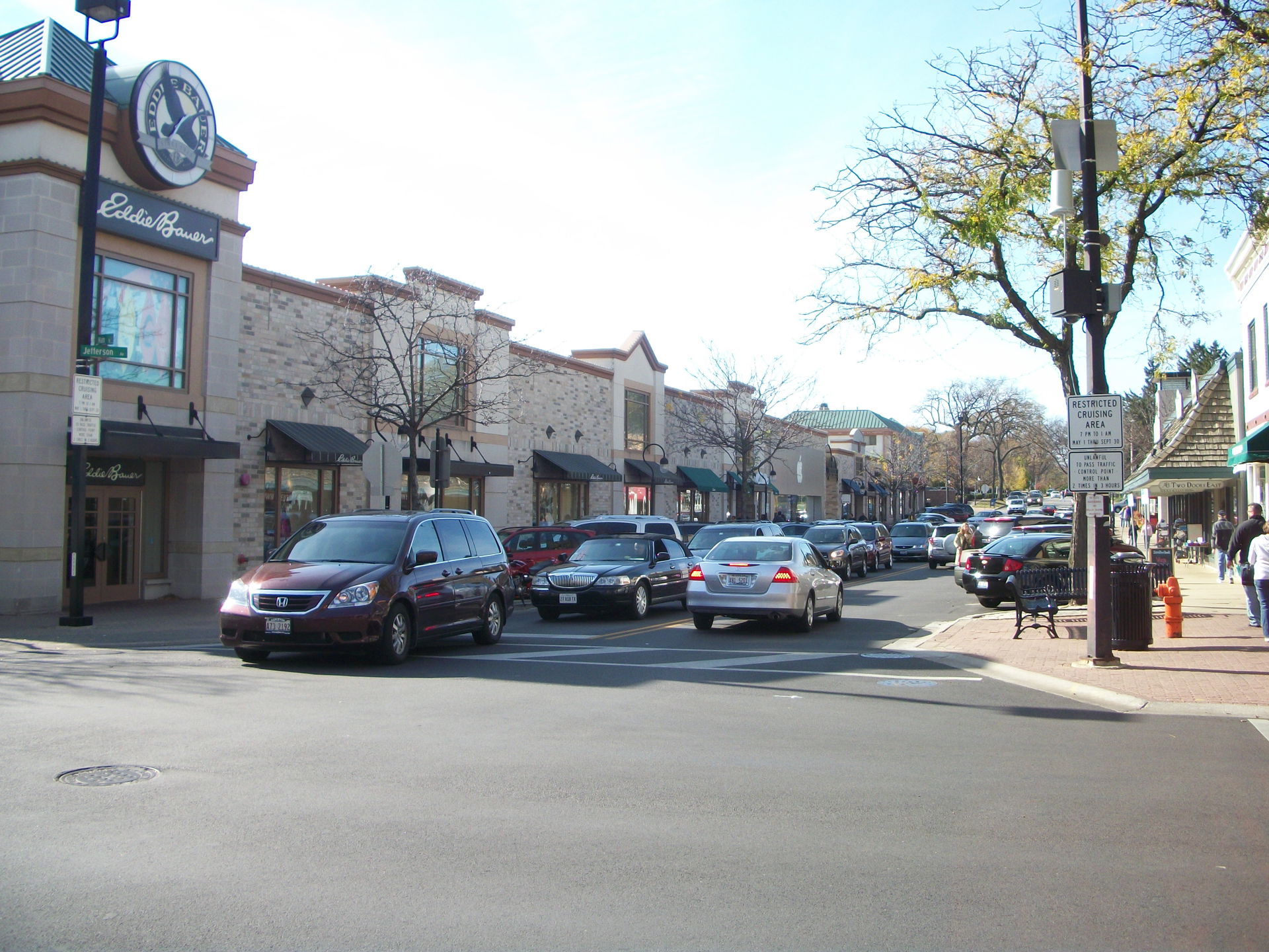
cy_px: 476
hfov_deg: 52.6
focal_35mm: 35
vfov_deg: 40.7
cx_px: 634
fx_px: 1283
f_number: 3.1
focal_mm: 6.3
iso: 80
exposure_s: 1/400
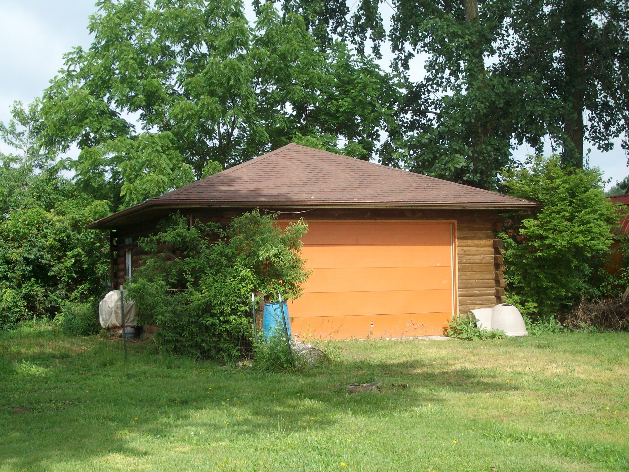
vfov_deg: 27.0
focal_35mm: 54
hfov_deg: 35.5
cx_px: 314
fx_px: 981
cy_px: 236
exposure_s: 1/426
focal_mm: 9.11
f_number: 3.4
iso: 80
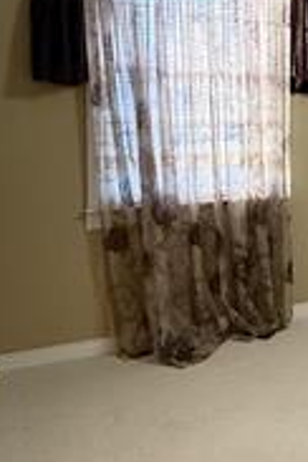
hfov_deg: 21.6
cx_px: 477
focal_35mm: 51
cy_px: 124
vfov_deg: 38.0
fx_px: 654
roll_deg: -0.2
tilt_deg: -0.1
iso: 500
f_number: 2.2
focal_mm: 2.22
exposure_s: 1/60
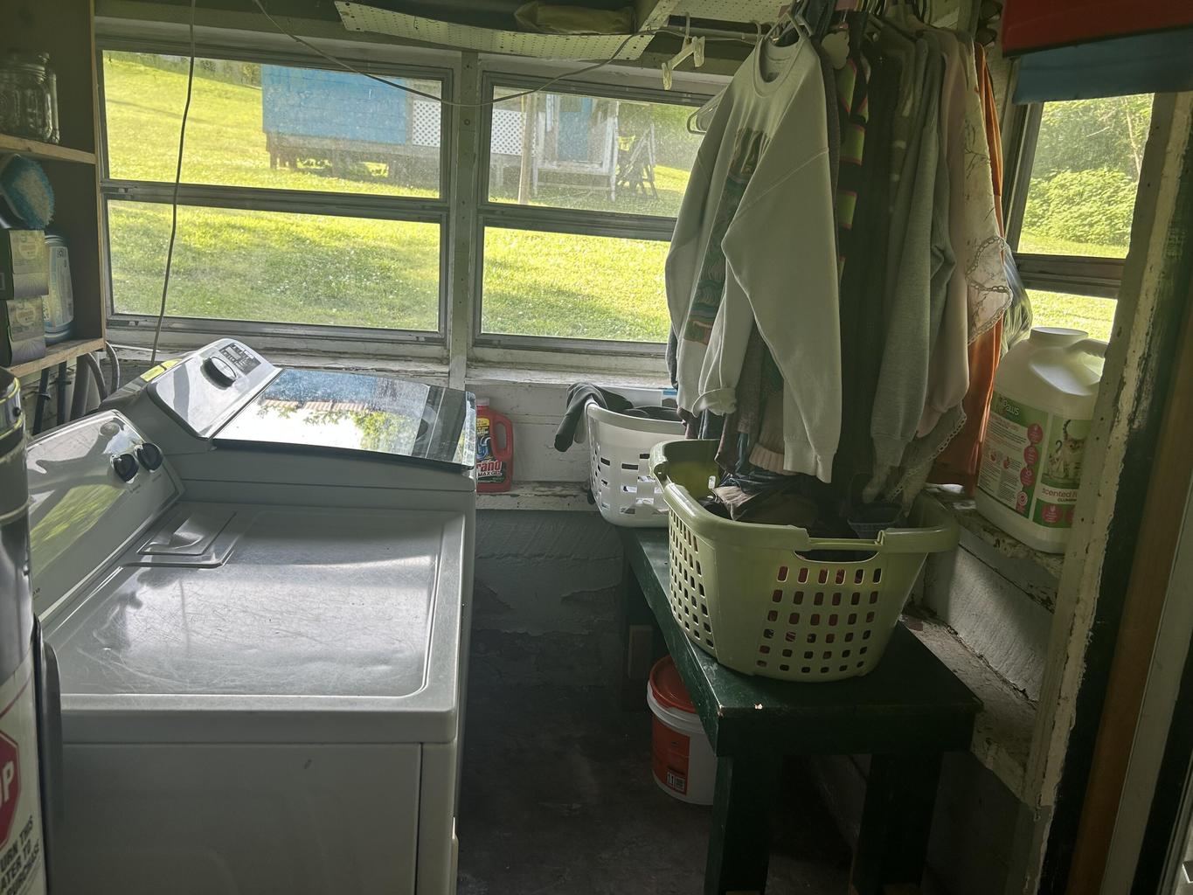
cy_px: 448
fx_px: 896
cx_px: 596
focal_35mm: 26
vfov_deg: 53.1
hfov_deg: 67.3
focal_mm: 5.7
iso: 40
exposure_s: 1/121
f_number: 1.5
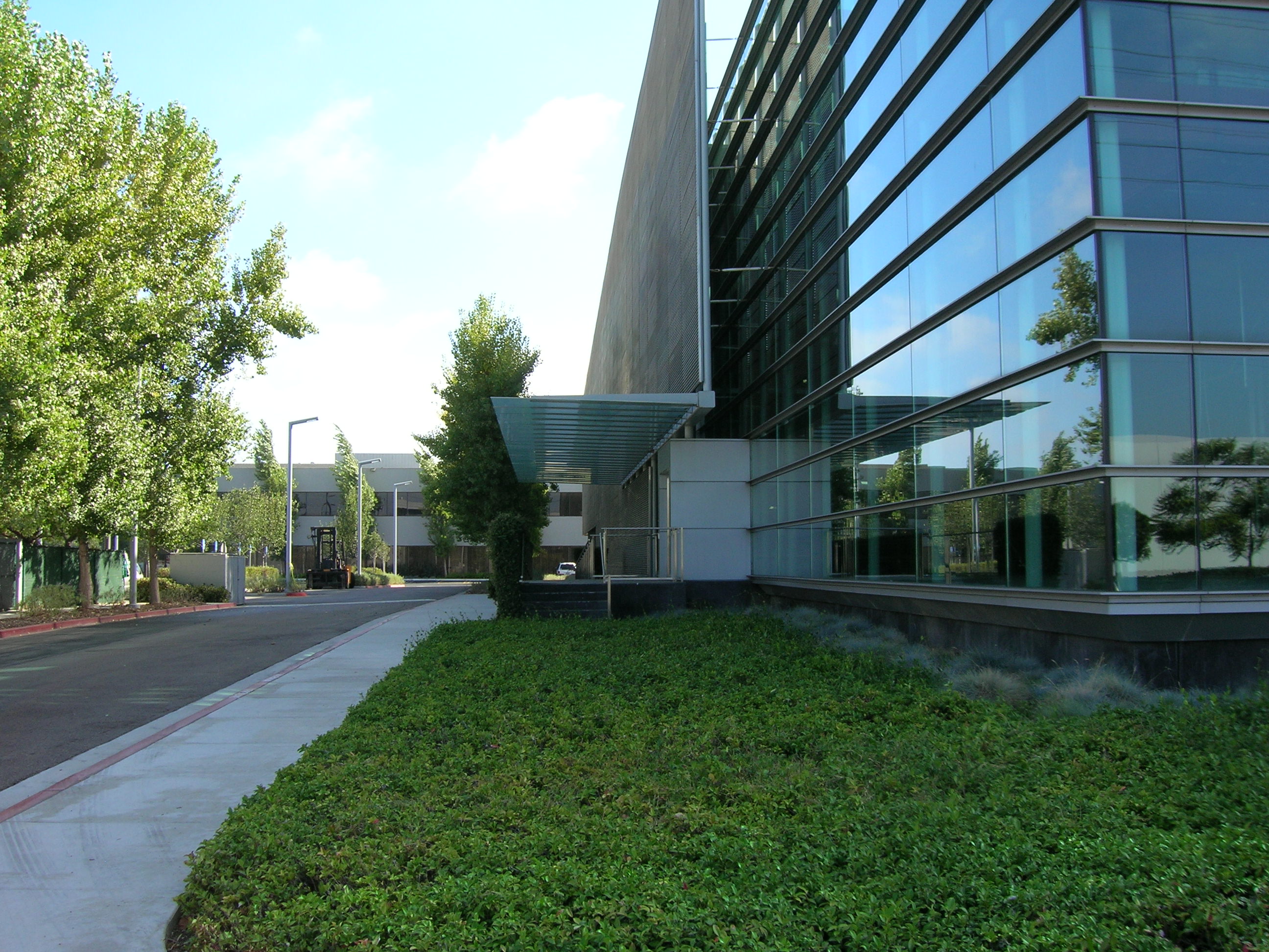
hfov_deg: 54.0
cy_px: 476
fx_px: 1246
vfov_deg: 41.8
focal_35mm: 34
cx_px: 634
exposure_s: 1/130
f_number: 4.9
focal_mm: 5.7
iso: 50
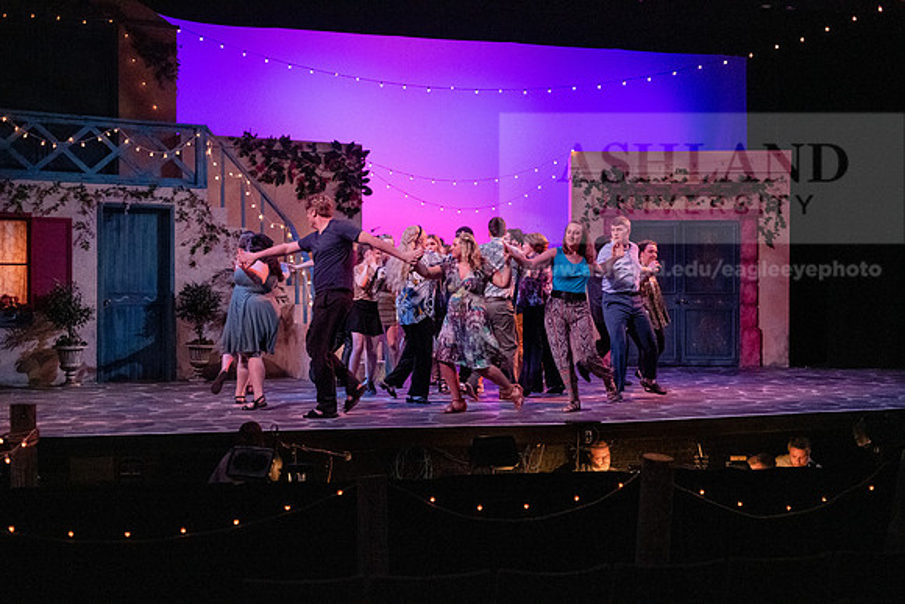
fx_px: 1207
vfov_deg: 28.1
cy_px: 302
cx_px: 452
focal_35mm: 48
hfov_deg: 41.1
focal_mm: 48
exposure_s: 1/320
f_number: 2.8
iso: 8000
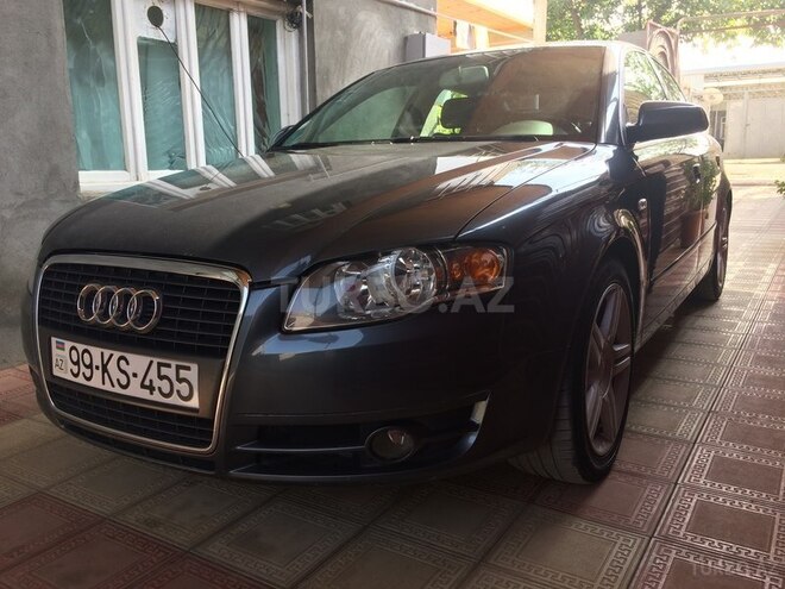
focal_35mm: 29
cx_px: 392
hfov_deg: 61.7
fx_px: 658
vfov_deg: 48.2
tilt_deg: -12.9
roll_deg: -1.4
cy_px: 294
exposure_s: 1/192
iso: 32
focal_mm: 4.15
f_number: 2.2
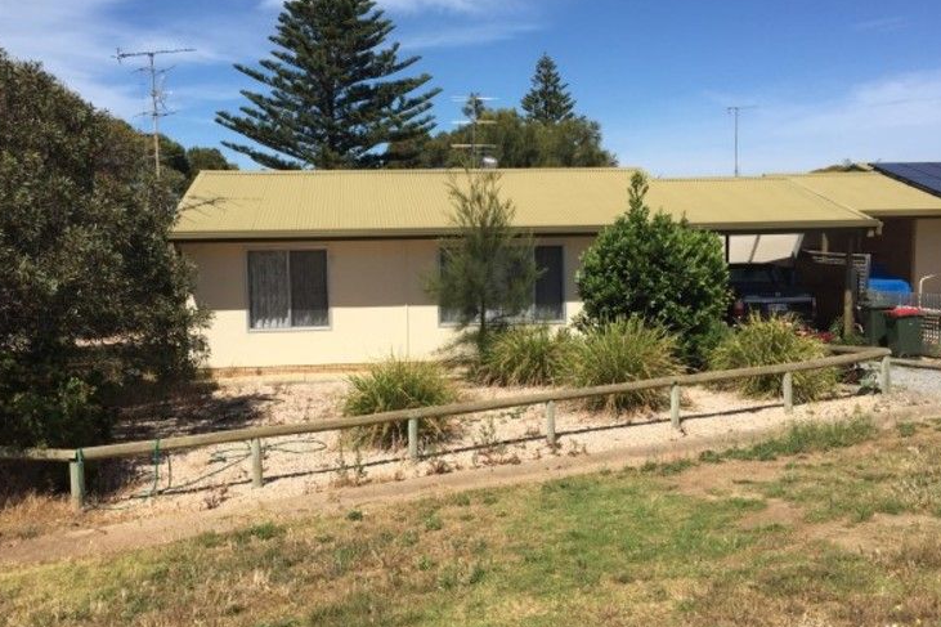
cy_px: 297
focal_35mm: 33
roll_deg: -0.4
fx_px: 862
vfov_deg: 39.9
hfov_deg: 57.2
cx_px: 444
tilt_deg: -5.9
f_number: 2.2
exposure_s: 1/2639
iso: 32
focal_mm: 4.15
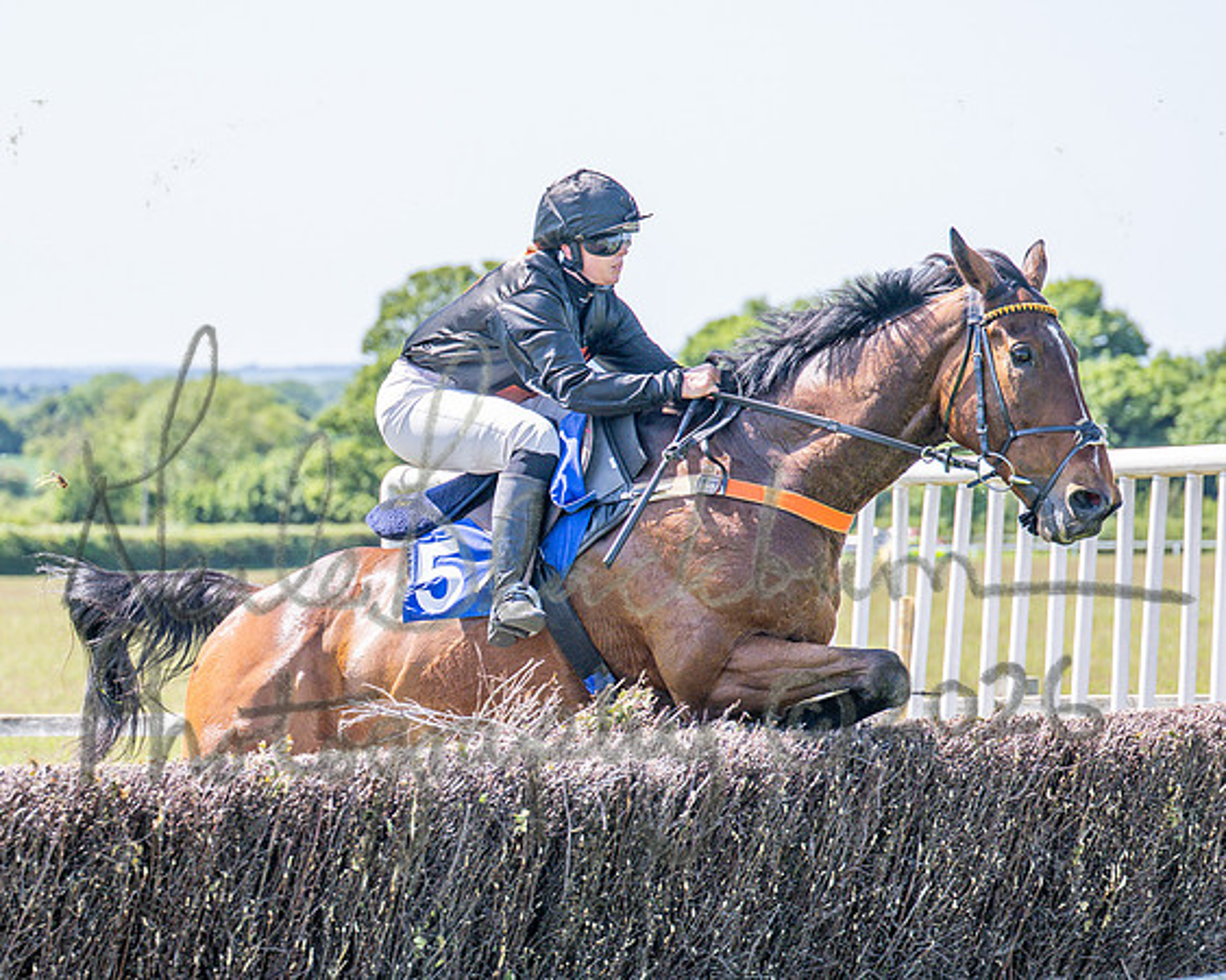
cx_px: 507
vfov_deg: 10.7
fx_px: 5213
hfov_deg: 13.4
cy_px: 434
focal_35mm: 144
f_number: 2.8
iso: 200
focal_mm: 70
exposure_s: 1/1600
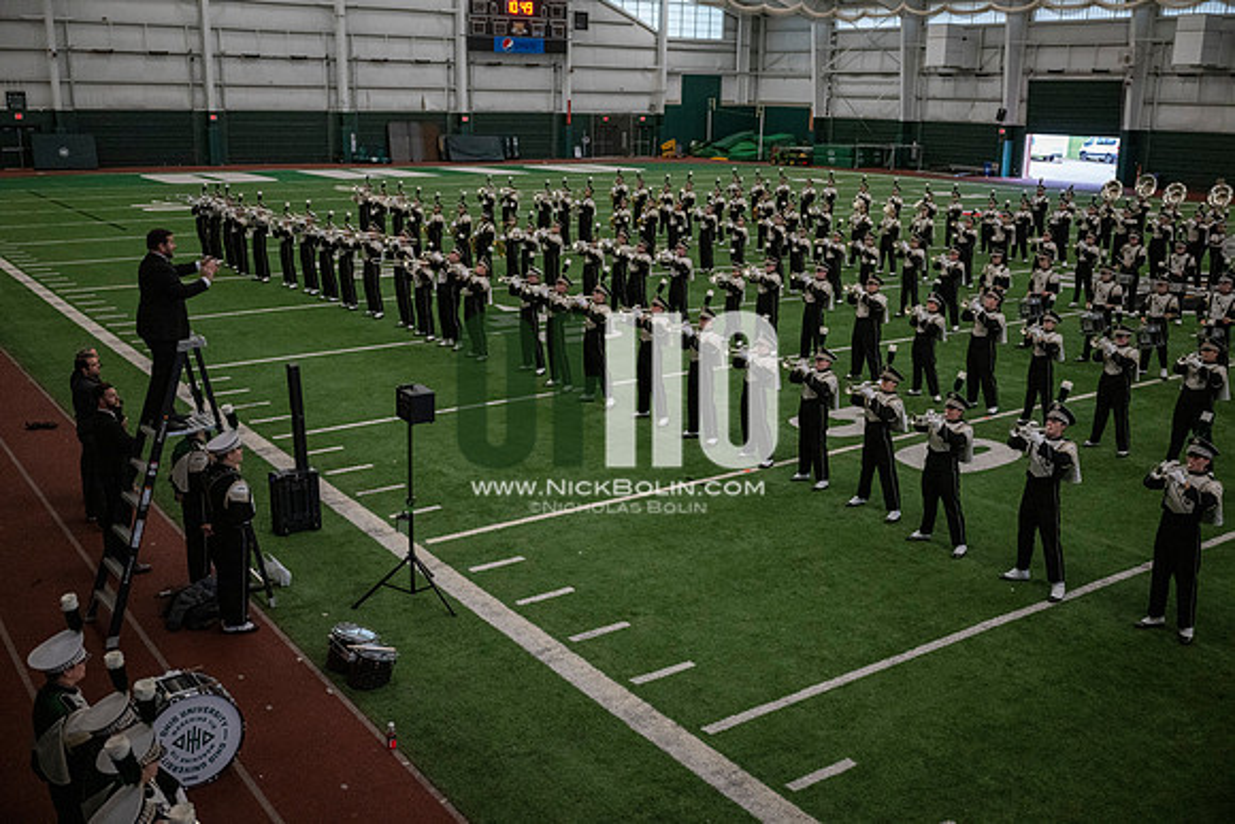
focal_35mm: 34
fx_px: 1184
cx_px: 618
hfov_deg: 55.1
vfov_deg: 38.4
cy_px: 412
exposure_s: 1/500
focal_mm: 34.5
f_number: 2.8
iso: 3200
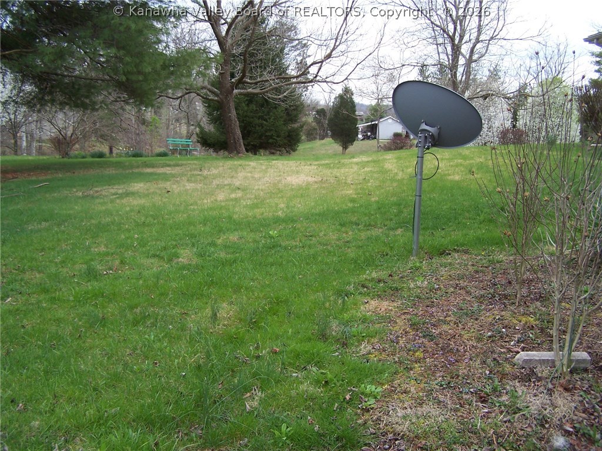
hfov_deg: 49.0
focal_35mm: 38
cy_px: 226
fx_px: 661
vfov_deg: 37.7
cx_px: 301
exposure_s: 1/180
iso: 80
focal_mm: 6.3
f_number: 2.8
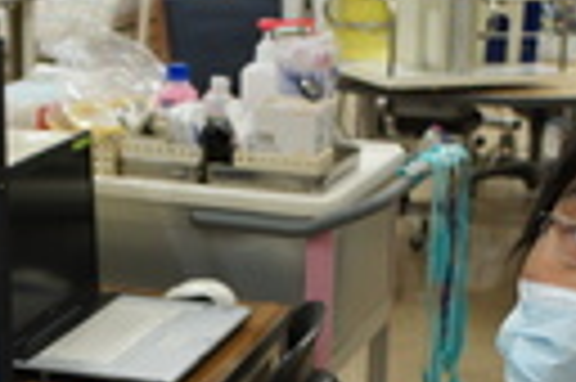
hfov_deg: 20.7
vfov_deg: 13.7
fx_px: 1575
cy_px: 360
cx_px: 198
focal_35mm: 99
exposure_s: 1/40
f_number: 4
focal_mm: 21
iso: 200
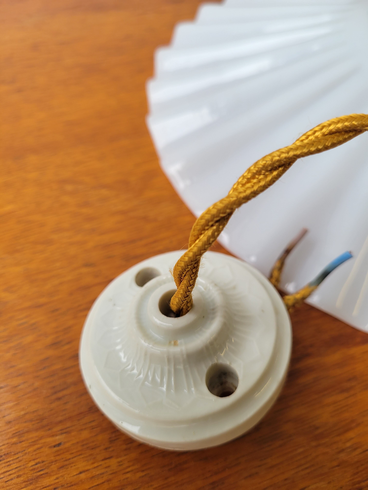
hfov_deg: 53.1
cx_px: 184
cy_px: 245
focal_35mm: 26
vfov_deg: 67.3
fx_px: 369
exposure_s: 1/154
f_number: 1.8
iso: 40
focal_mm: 5.4
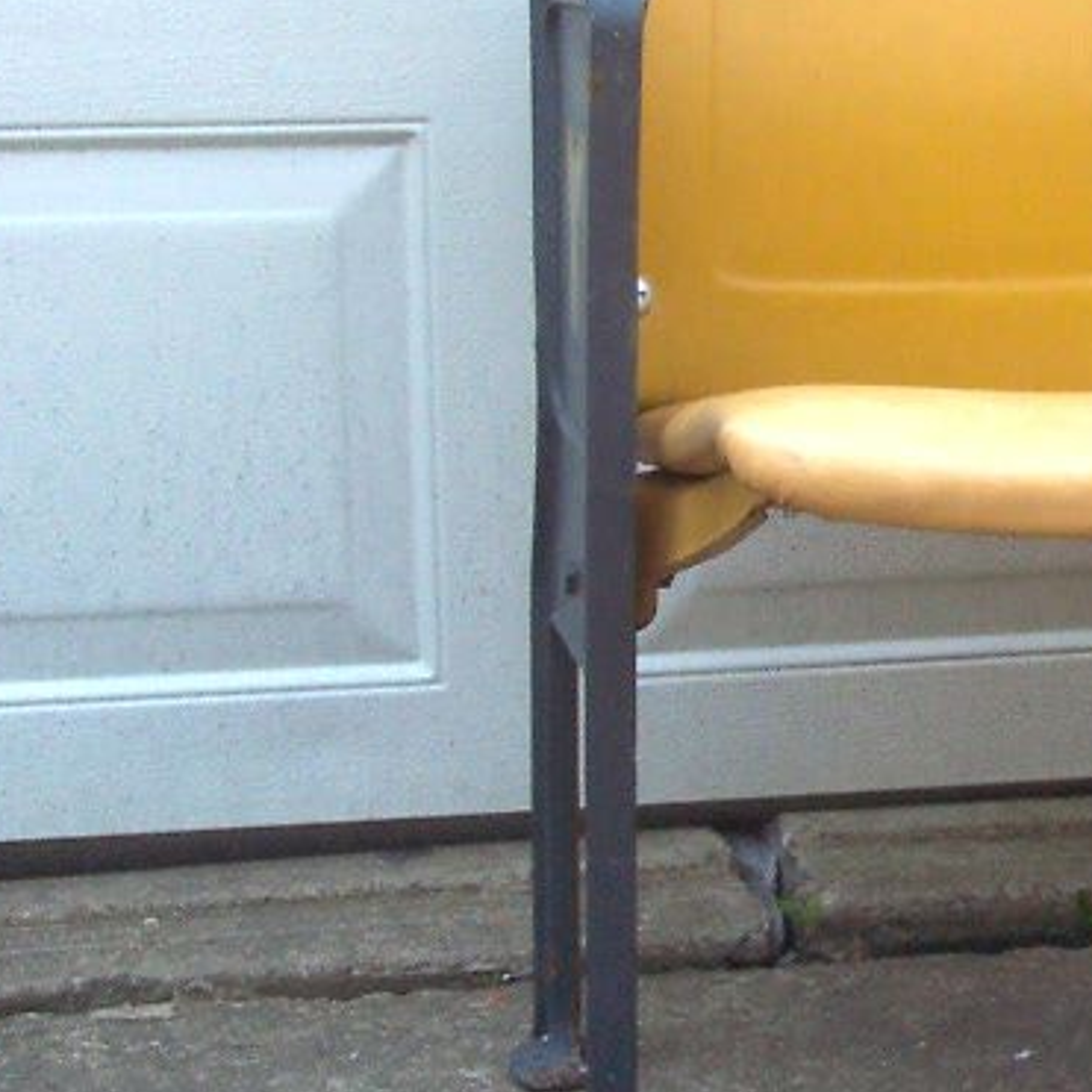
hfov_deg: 17.5
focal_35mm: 94
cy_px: 291
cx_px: 1360
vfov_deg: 18.4
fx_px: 3355
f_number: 4.8
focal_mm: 8
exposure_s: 1/250
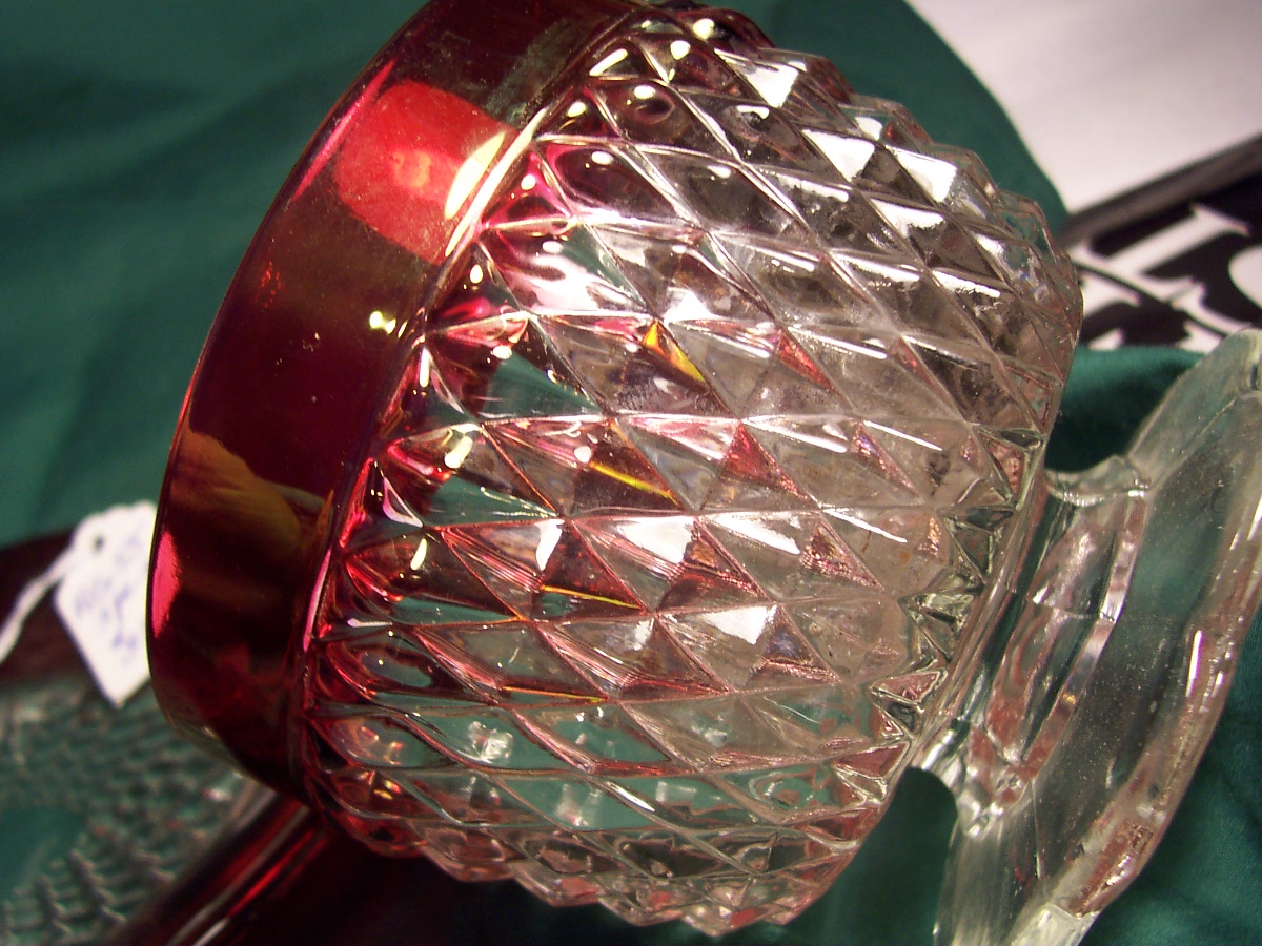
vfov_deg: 38.7
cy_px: 473
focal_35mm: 37
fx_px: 1349
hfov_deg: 50.1
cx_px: 631
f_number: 2.8
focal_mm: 5.6
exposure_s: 1/45
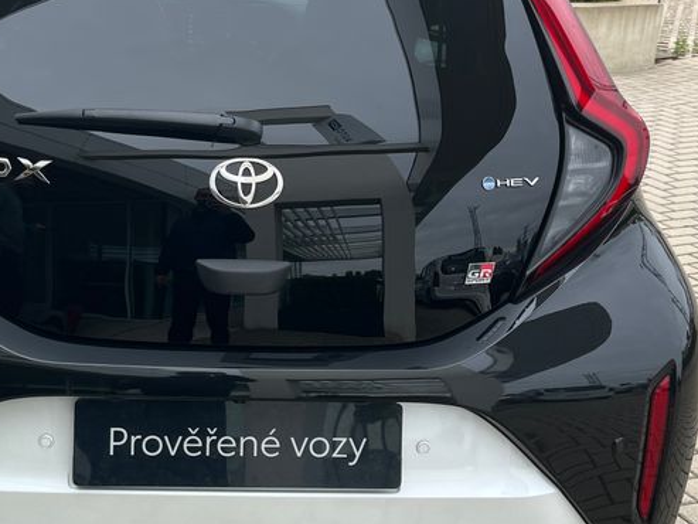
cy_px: 245
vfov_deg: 27.0
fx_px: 1089
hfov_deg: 35.2
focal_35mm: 54
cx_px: 227
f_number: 1.6
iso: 50
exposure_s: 1/378
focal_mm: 5.1
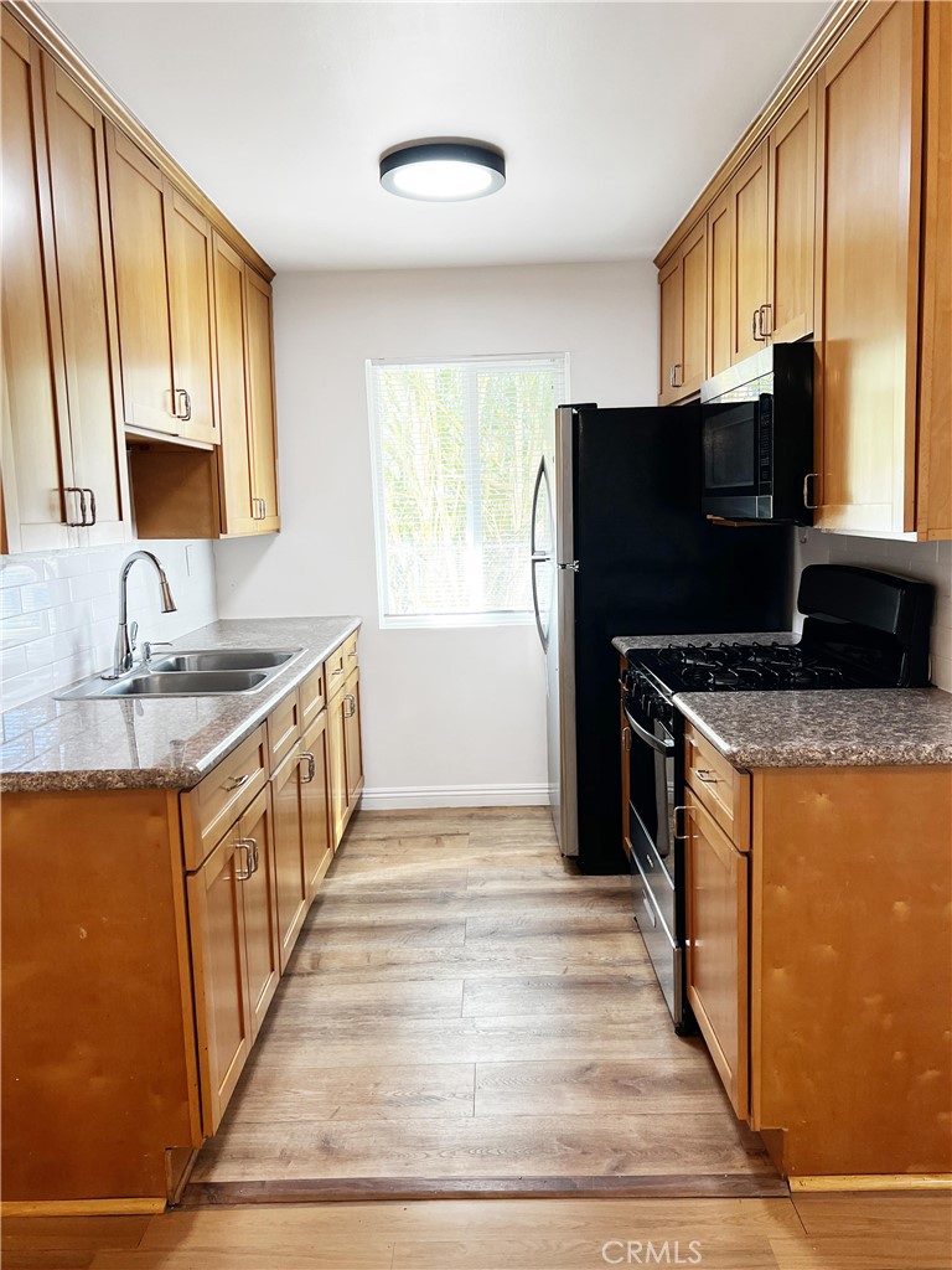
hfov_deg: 53.1
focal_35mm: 26
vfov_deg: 67.3
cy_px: 635
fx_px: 953
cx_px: 476
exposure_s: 1/120
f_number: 1.5
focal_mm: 5.7
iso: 100
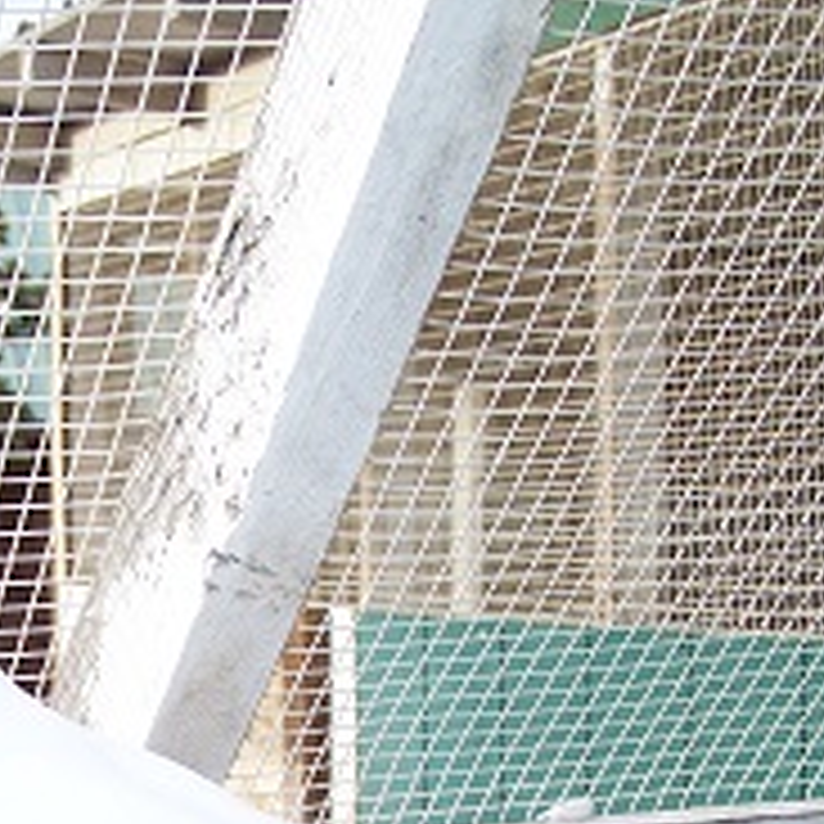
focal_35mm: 100
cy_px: 698
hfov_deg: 17.1
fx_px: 2693
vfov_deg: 17.2
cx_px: 77
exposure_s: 1/100
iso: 64
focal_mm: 8
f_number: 3
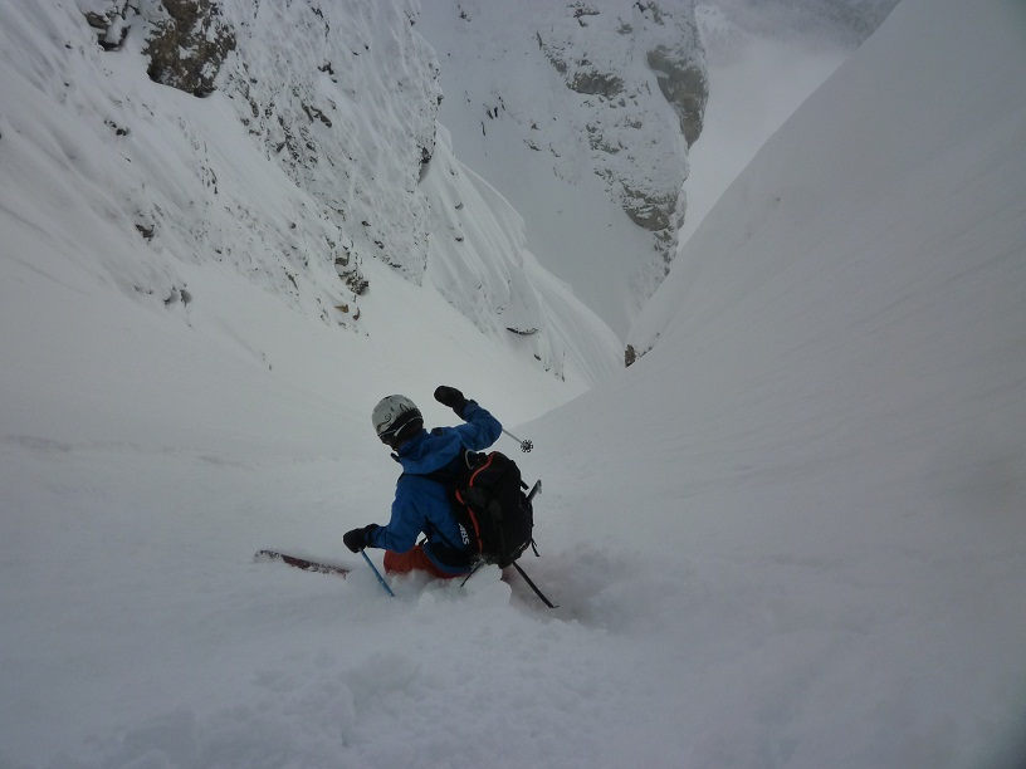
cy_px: 384
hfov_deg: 61.7
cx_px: 513
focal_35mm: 29
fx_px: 860
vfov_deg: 48.2
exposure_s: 1/800
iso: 125
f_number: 7.1
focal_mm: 5.2
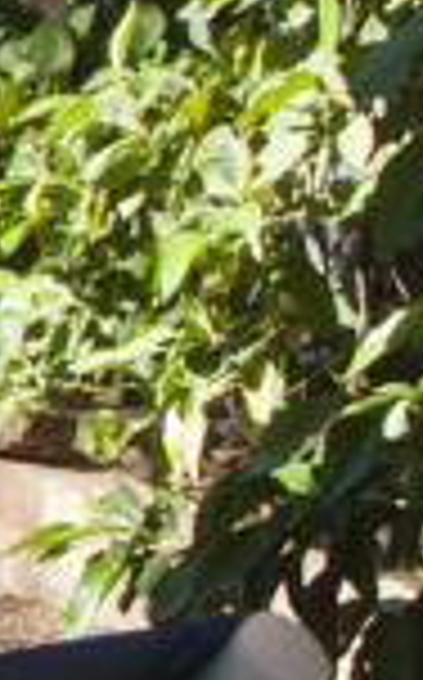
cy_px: -248
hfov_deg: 4.3
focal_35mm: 257
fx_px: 4754
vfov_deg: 8.1
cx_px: -1872
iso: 500
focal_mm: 22
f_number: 8
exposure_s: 1/250
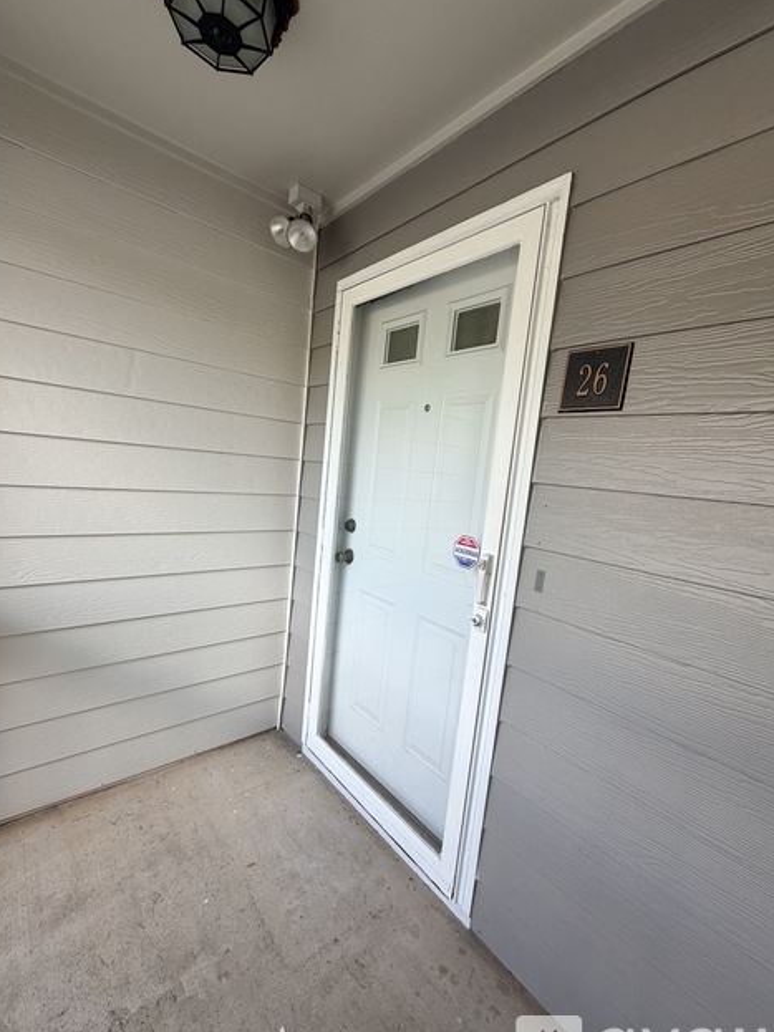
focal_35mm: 15
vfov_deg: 98.2
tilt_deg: -7.2
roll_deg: -5.5
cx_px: 370
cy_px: 529
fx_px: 447
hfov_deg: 81.7
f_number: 2.2
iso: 100
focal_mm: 2.22
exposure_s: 1/121
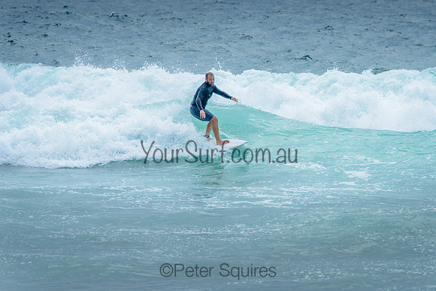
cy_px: 117
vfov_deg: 2.8
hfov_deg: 4.2
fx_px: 5937
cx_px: 233
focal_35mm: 490
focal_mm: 400
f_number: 8
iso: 500
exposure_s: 1/1600
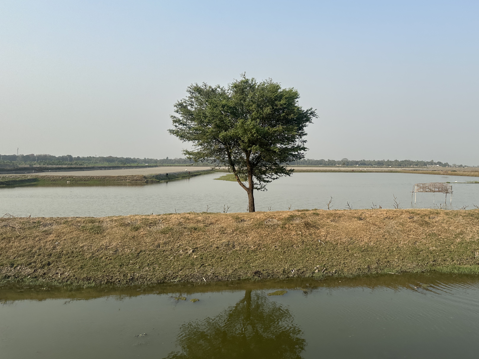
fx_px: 415
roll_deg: -2.3
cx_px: 297
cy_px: 138
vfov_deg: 46.4
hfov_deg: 59.3
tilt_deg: +3.7
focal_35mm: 30
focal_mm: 6.86
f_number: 1.78
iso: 80
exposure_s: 1/3472
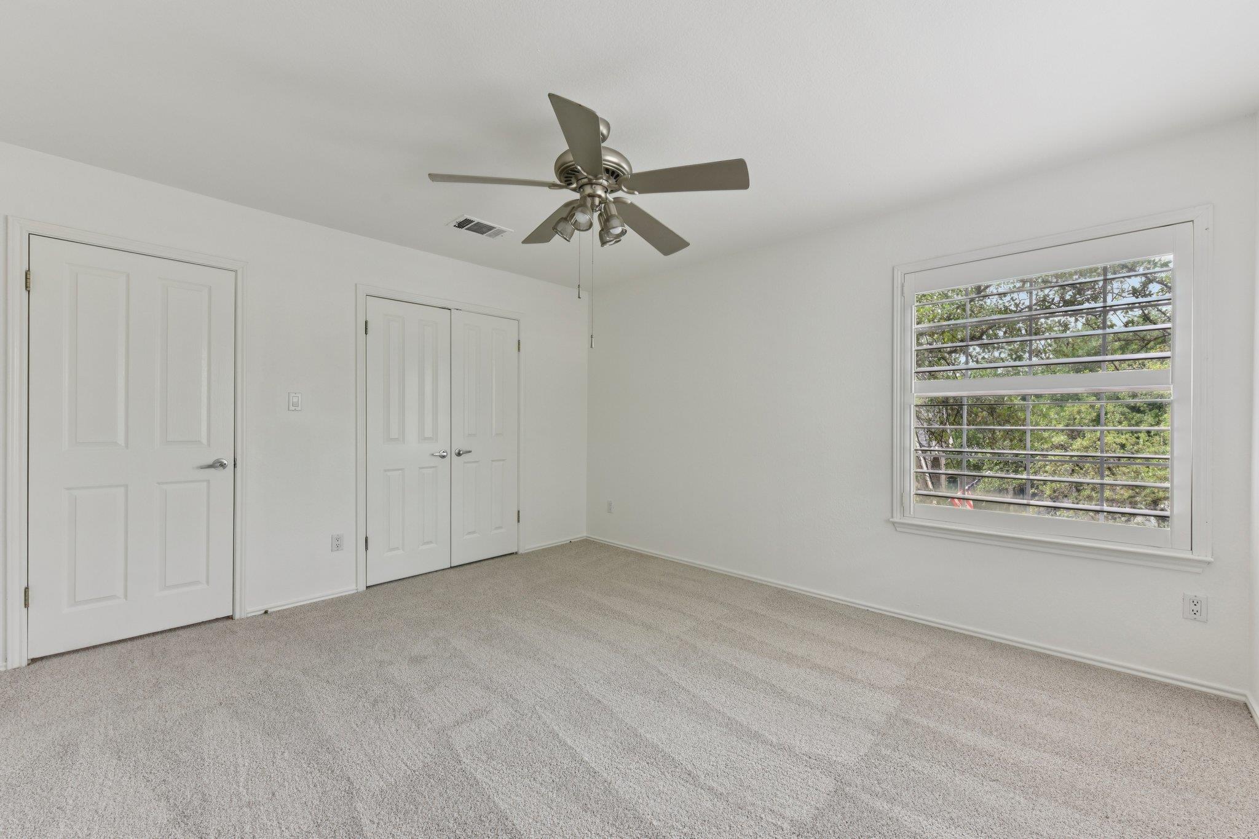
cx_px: 630
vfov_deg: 81.2
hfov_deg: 104.3
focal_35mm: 14
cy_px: 420
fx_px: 490
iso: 125
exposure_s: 1/15
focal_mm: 14
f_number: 8
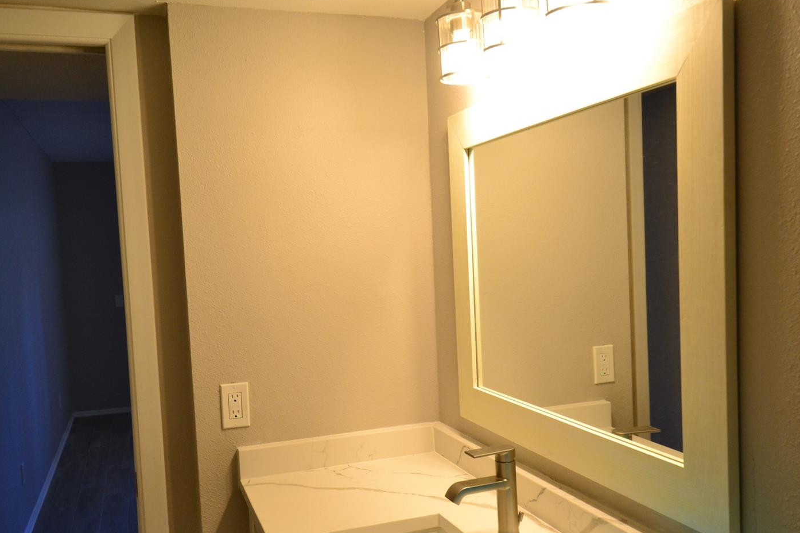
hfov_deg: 60.3
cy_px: 298
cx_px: 394
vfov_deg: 42.2
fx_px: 689
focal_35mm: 31
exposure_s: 1/60
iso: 800
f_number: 6.3
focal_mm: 18
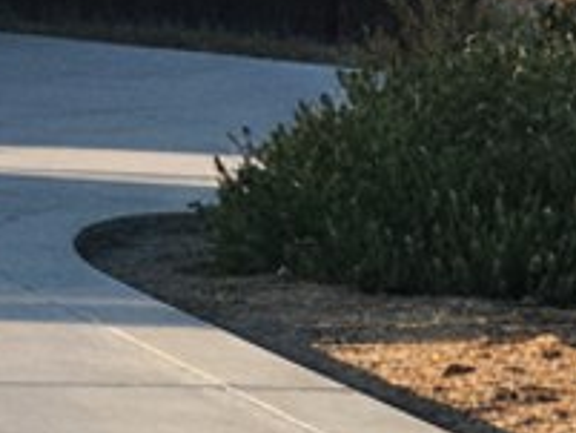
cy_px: -57
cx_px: -691
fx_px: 2381
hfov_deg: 11.8
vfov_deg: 10.3
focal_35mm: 143
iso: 119
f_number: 1.68
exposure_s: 1/429
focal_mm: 6.8
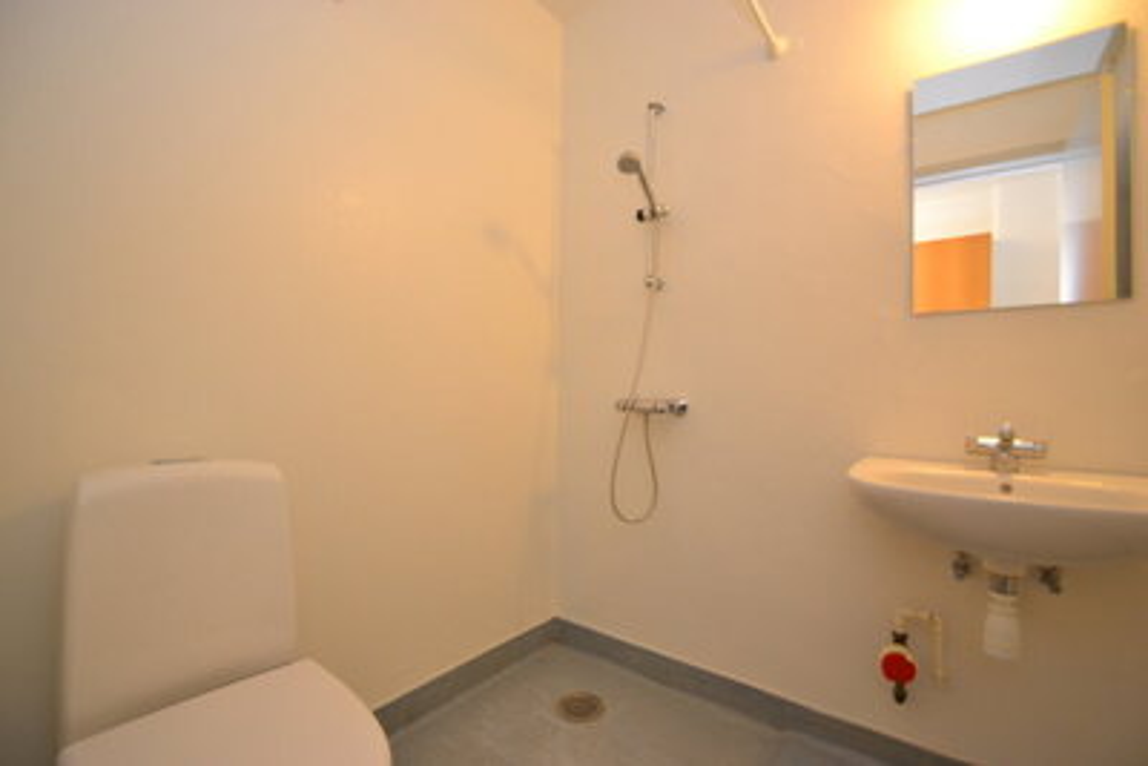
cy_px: 383
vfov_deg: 77.4
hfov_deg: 100.4
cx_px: 574
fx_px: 478
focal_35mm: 15
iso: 1100
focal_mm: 10
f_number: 3.5
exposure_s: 1/60
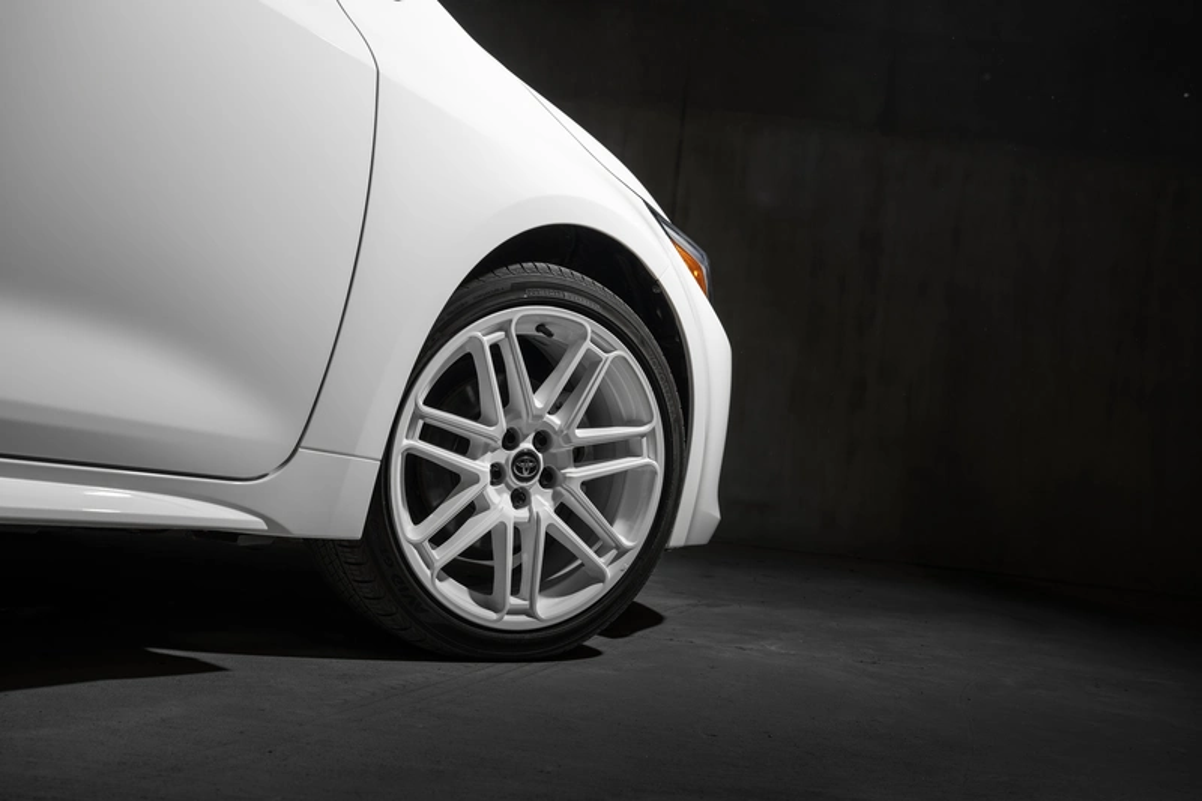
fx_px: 1302
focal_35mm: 39
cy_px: 400
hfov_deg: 49.6
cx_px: 601
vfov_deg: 34.2
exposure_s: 1/50
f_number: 6.3
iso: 250
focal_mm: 39
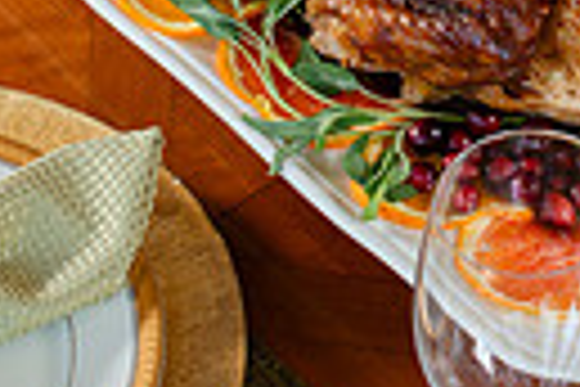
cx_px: 611
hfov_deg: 9.1
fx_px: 3609
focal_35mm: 224
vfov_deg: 6.1
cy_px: -115
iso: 200
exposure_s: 1/60
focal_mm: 50
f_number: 6.3
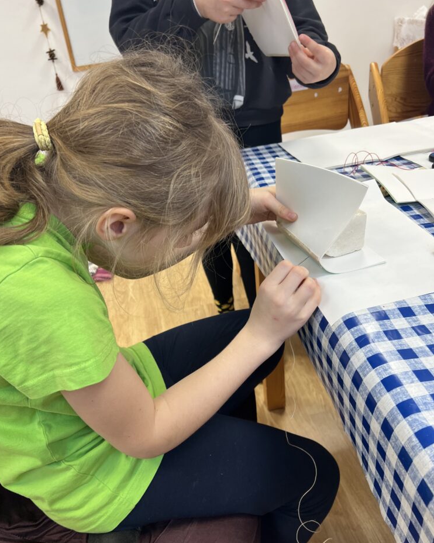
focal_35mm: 28
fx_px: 450
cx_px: 210
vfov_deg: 62.2
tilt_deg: -34.7
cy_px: 287
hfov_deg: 51.5
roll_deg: +7.8
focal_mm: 5.7
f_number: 1.5
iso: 50
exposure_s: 1/100
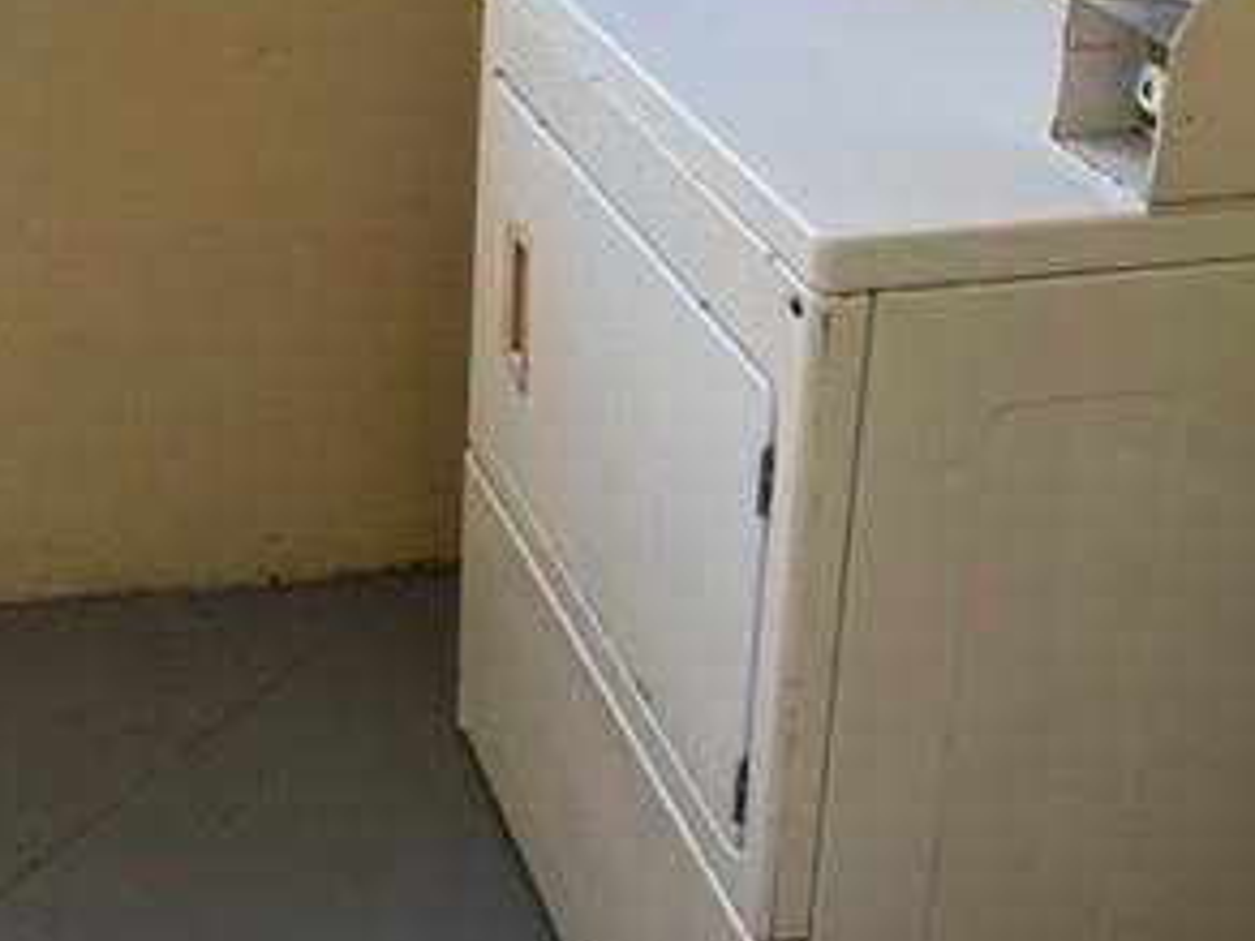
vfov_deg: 24.5
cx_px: 120
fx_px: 2067
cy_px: 13
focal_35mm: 57
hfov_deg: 32.1
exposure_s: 1/121
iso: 40
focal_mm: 4.2
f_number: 1.6
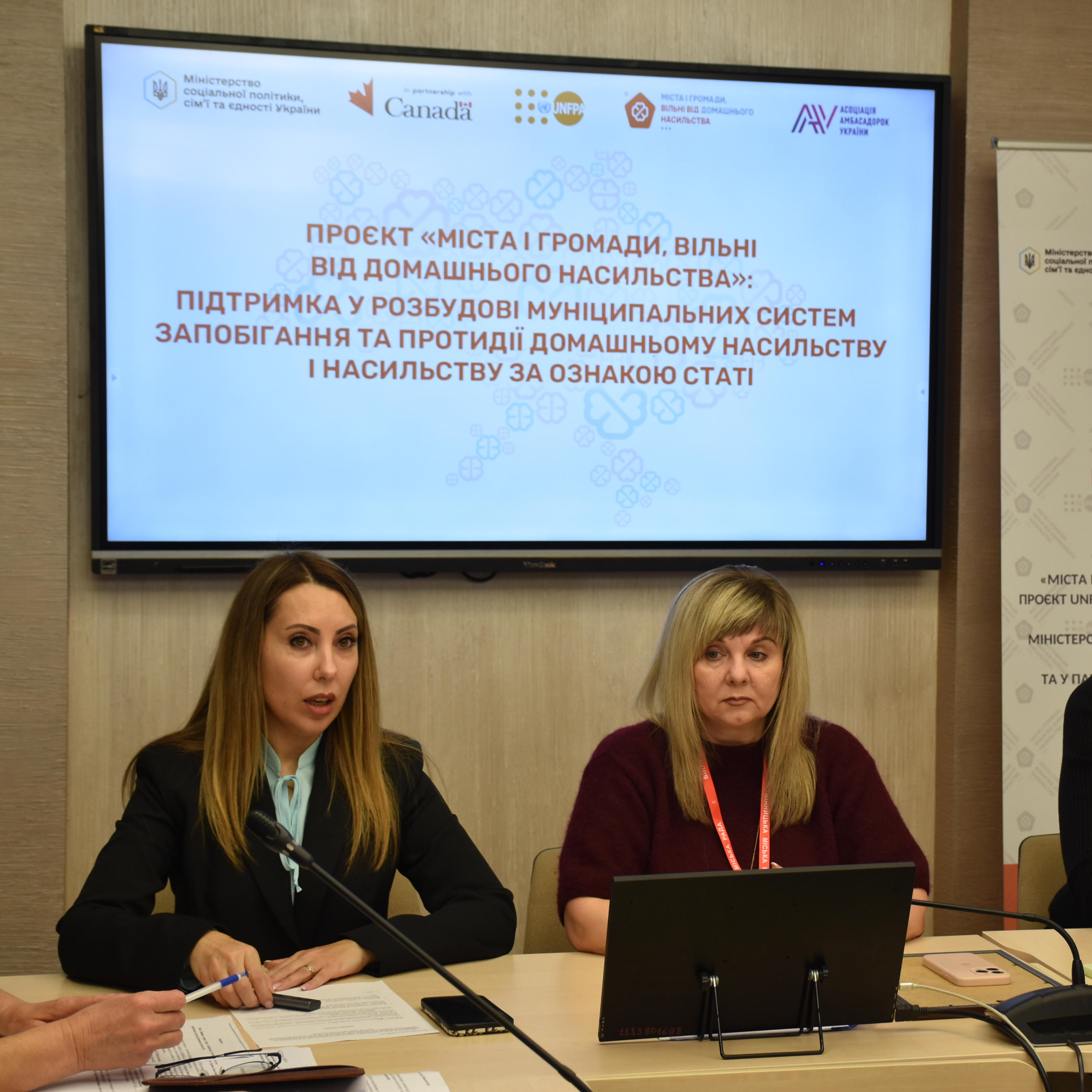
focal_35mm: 68
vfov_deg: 25.5
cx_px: 730
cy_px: 543
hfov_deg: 25.4
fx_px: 2414
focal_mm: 35
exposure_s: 1/90
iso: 400
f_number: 4.8
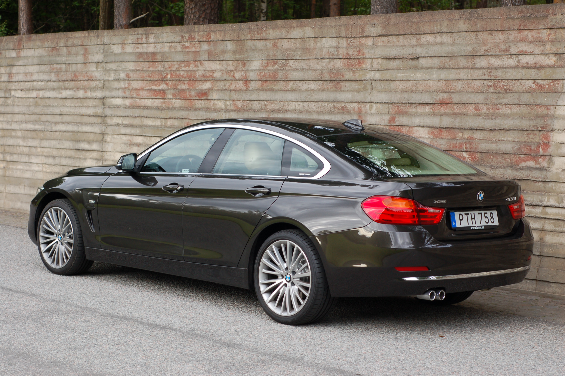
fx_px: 1176
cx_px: 282
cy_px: 188
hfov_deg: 27.0
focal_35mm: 75
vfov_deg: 18.1
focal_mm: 50
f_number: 5
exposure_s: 1/125
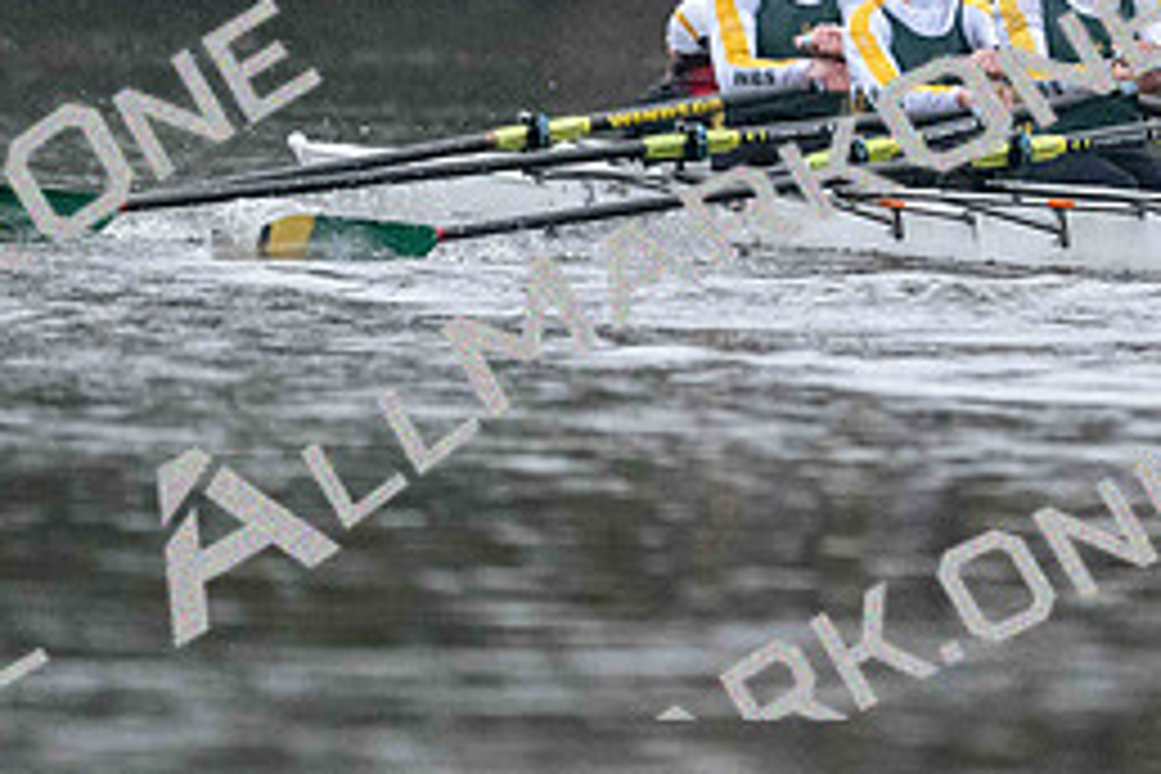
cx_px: 1071
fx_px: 29023
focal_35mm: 900
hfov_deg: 2.3
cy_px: -52
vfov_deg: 1.5
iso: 9000
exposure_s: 1/1600
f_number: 4.5
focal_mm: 400
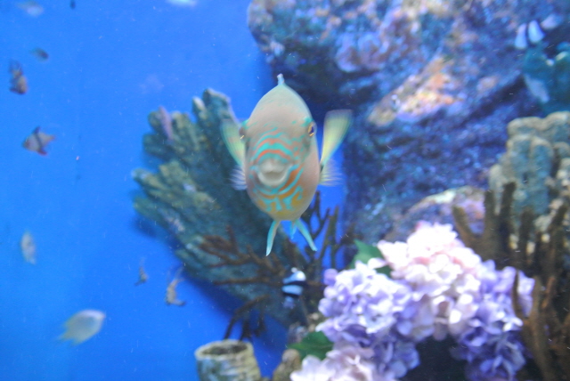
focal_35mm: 36
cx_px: 285
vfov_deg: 36.9
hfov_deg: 53.1
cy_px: 190
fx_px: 571
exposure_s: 1/20
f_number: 4
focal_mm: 13.6
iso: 800
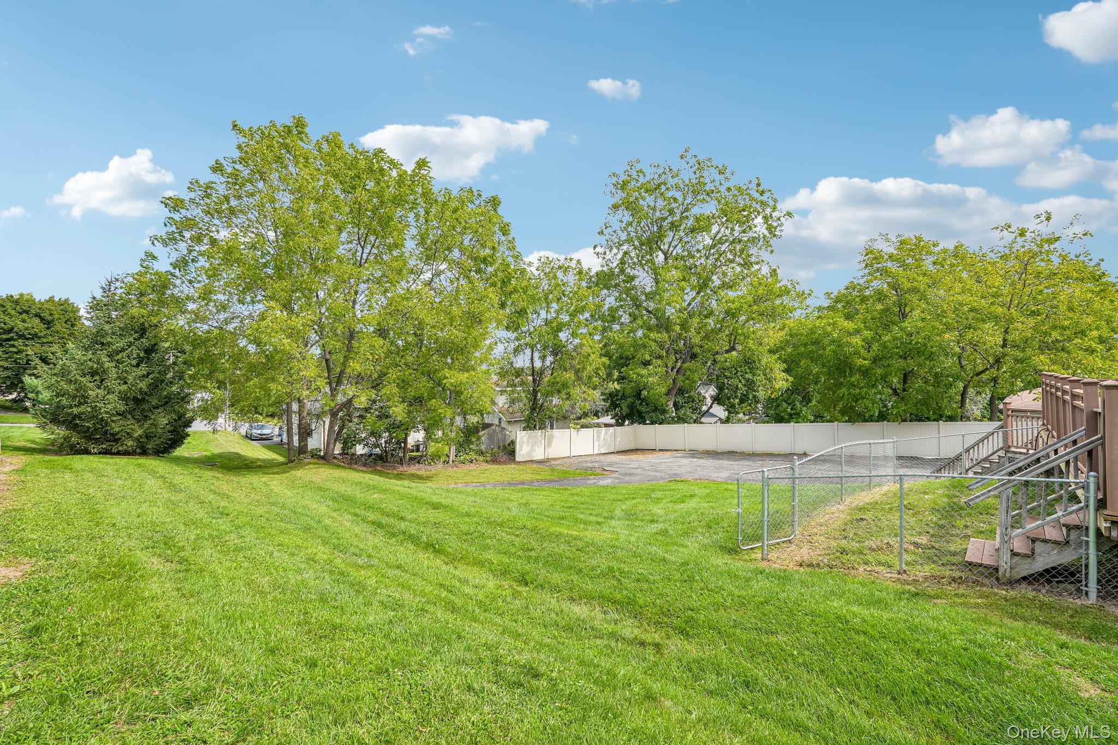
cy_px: 372
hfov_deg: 96.7
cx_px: 559
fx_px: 497
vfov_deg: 73.7
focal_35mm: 16
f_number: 8
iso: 100
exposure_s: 1/160
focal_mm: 16
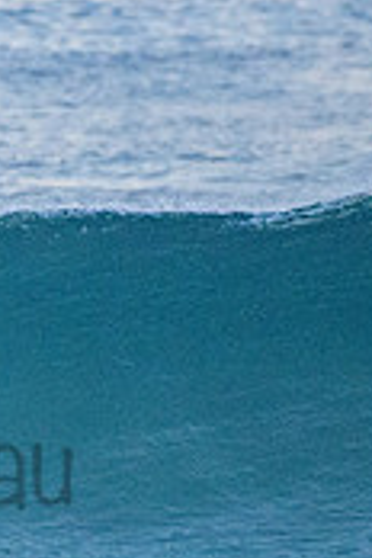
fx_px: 25774
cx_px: -266
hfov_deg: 0.8
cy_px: 431
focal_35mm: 1663
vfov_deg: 1.2
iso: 5000
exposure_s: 1/1000
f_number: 5.6
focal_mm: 500
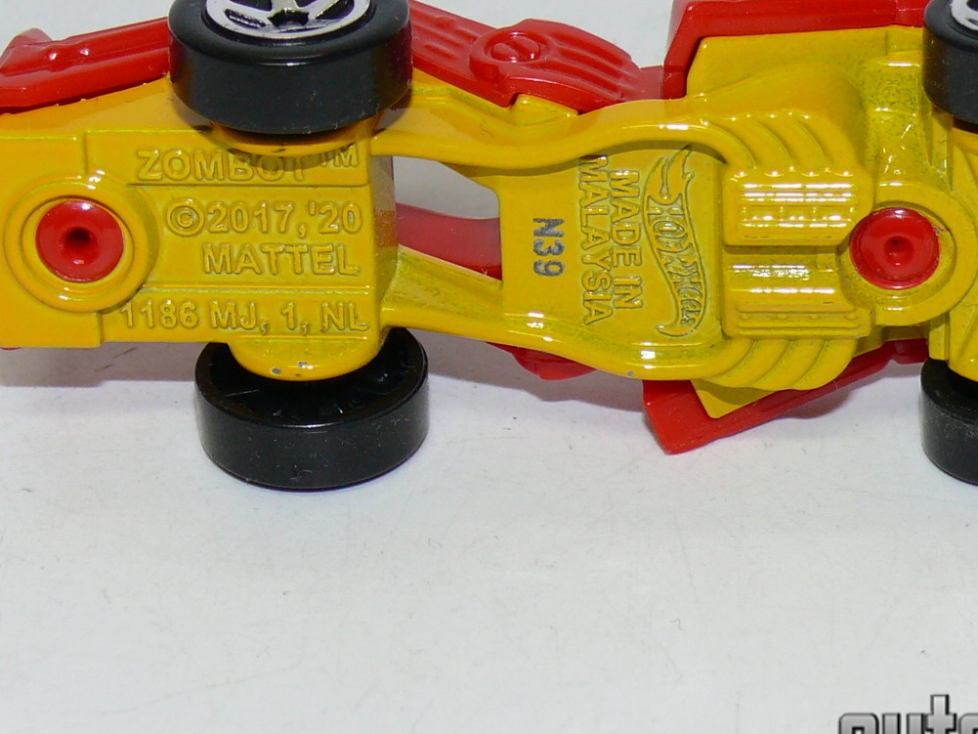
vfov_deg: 9.1
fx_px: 4606
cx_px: 603
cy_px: 229
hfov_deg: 12.1
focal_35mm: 163
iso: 100
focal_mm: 13.3
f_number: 4
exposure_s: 1/30
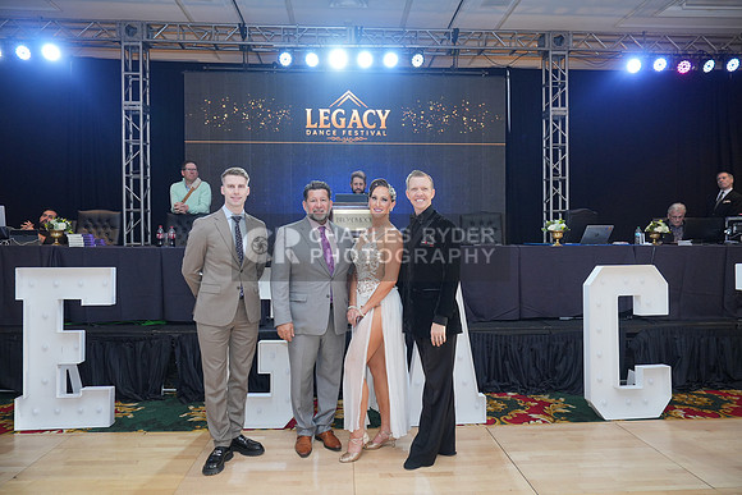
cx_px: 371
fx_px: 495
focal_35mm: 24
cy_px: 248
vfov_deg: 53.2
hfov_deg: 73.7
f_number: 4
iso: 1250
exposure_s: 1/200
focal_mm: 24
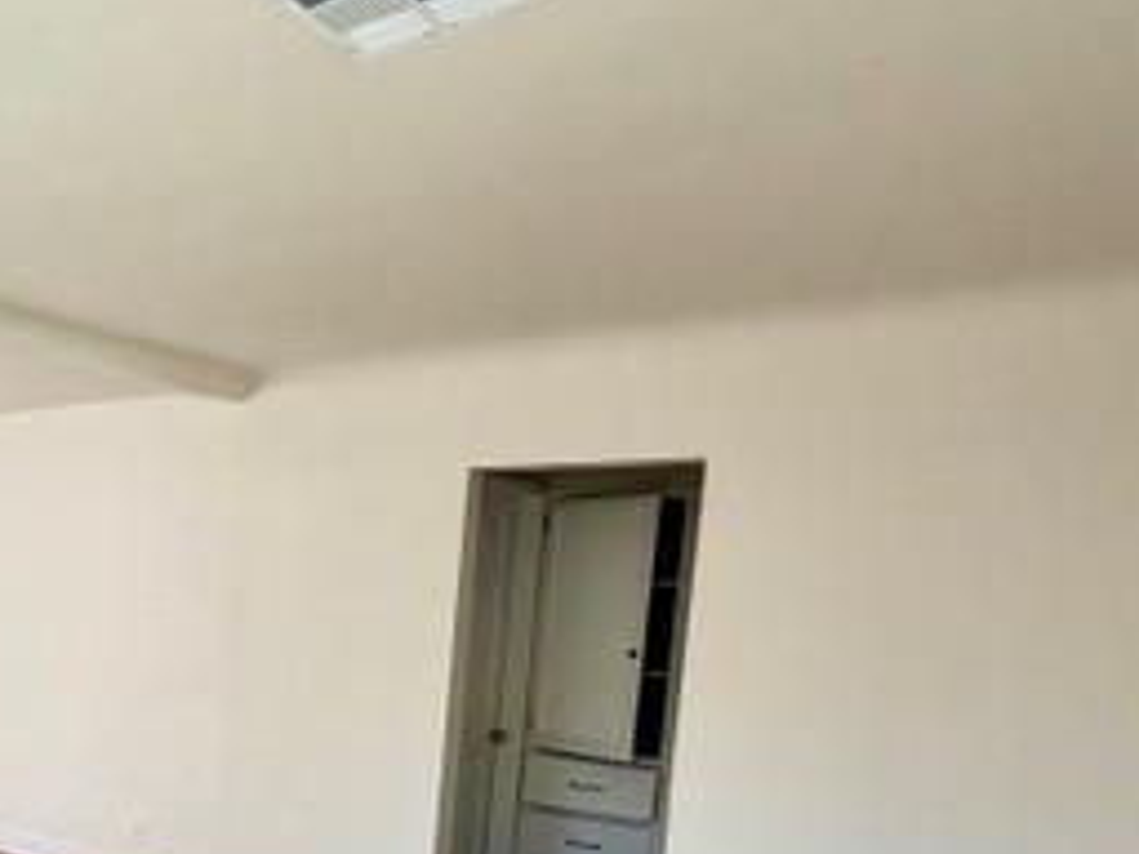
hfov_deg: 45.4
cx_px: 31
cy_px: 694
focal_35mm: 35
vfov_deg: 39.0
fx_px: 1152
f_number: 2.2
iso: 64
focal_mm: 2.22
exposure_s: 1/121
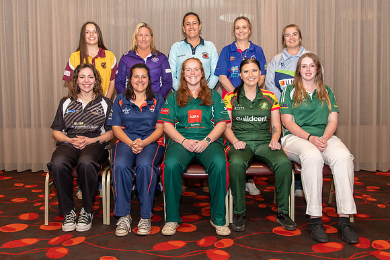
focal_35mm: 35
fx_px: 380
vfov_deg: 37.7
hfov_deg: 54.3
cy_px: 113
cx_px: 185
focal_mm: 30
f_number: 5.6
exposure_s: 1/60
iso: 800
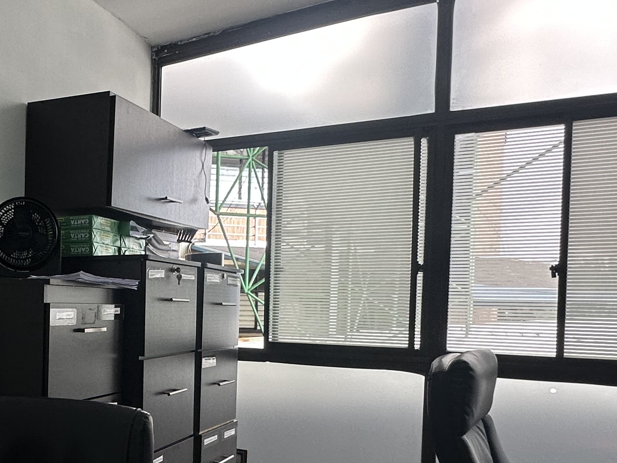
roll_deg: -1.4
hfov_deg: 43.8
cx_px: 41
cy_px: 323
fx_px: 677
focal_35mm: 38
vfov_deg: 37.2
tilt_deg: +0.9
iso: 100
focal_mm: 2.22
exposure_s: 1/120
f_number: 2.2
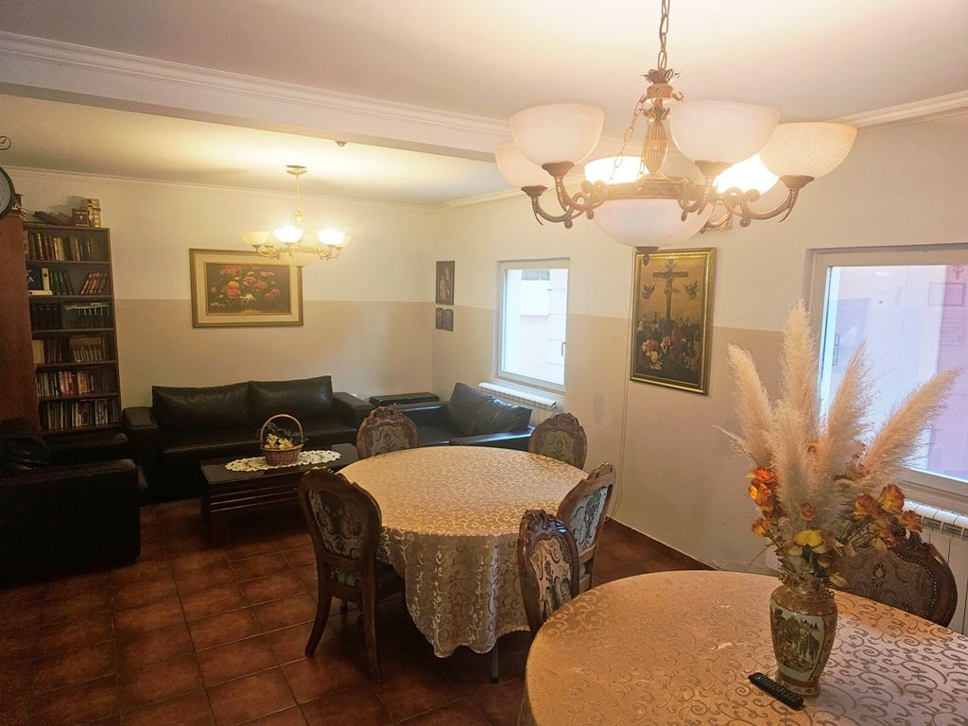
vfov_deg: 58.9
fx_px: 643
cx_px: 484
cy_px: 363
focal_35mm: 23
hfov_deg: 73.9
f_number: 1.7
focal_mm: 6.3
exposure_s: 1/33
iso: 100
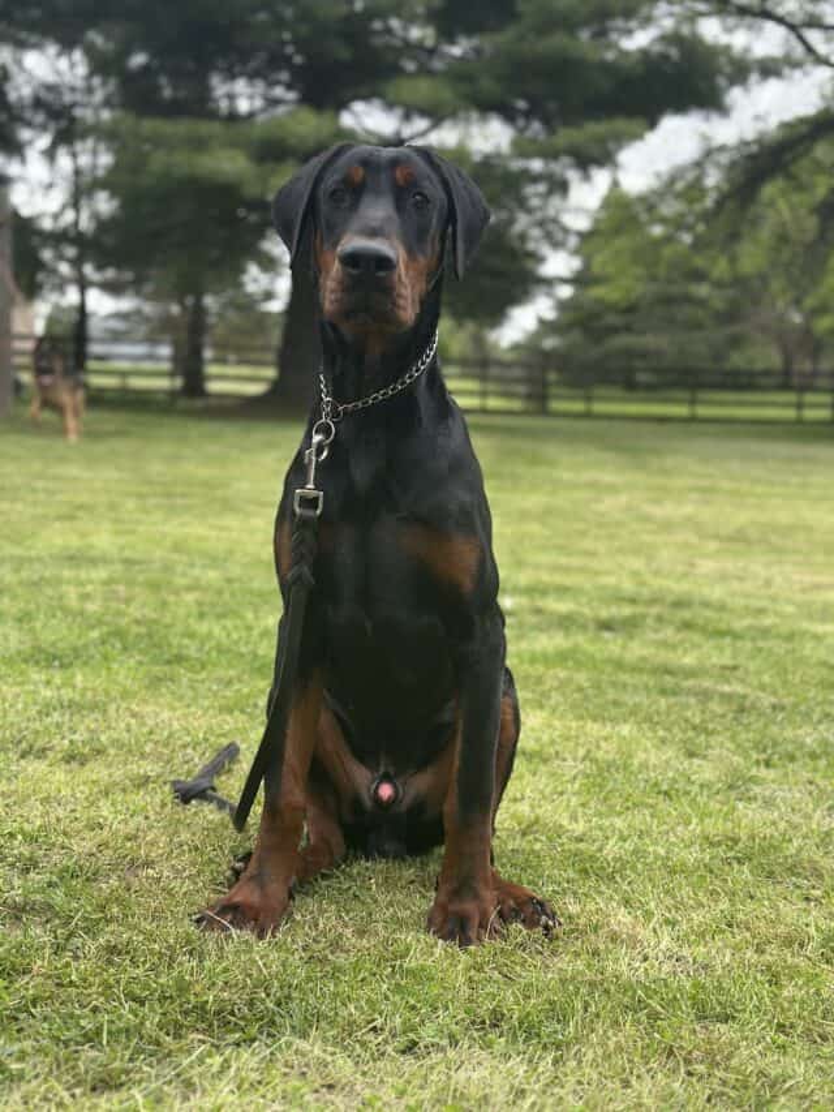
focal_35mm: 48
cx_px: 417
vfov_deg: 39.7
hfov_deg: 30.3
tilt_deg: -7.3
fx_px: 1542
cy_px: 556
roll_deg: -2.6
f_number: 1.78
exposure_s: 1/756
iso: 80
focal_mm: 6.86
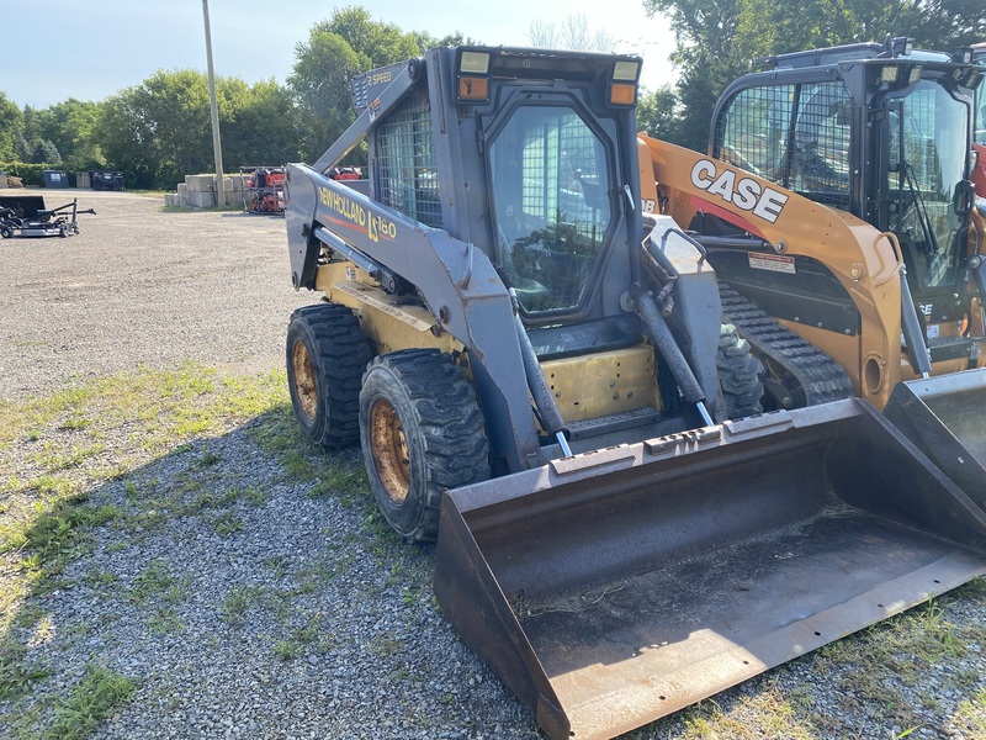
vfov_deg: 53.1
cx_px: 493
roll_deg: +1.4
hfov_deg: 67.3
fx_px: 741
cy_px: 370
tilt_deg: -15.9
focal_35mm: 26
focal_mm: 4.25
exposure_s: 1/681
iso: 32
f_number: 1.8
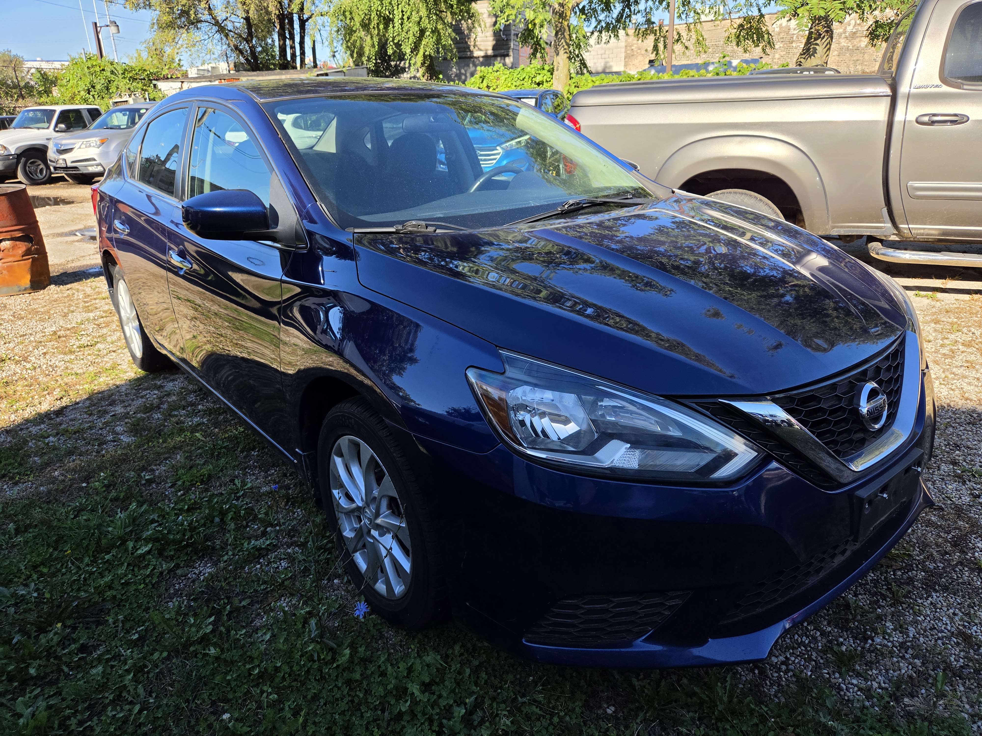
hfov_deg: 73.9
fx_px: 652
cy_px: 368
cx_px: 491
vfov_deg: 58.9
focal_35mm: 23
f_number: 1.8
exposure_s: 1/2032
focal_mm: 5.4
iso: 80
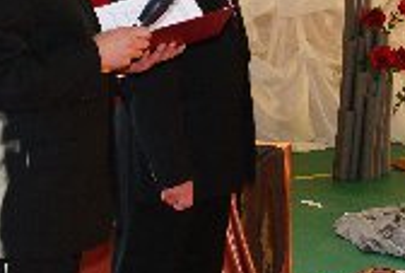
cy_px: 76
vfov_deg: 11.0
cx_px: 198
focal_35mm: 125
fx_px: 1410
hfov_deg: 16.3
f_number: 5.6
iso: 400
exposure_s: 1/100
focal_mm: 28
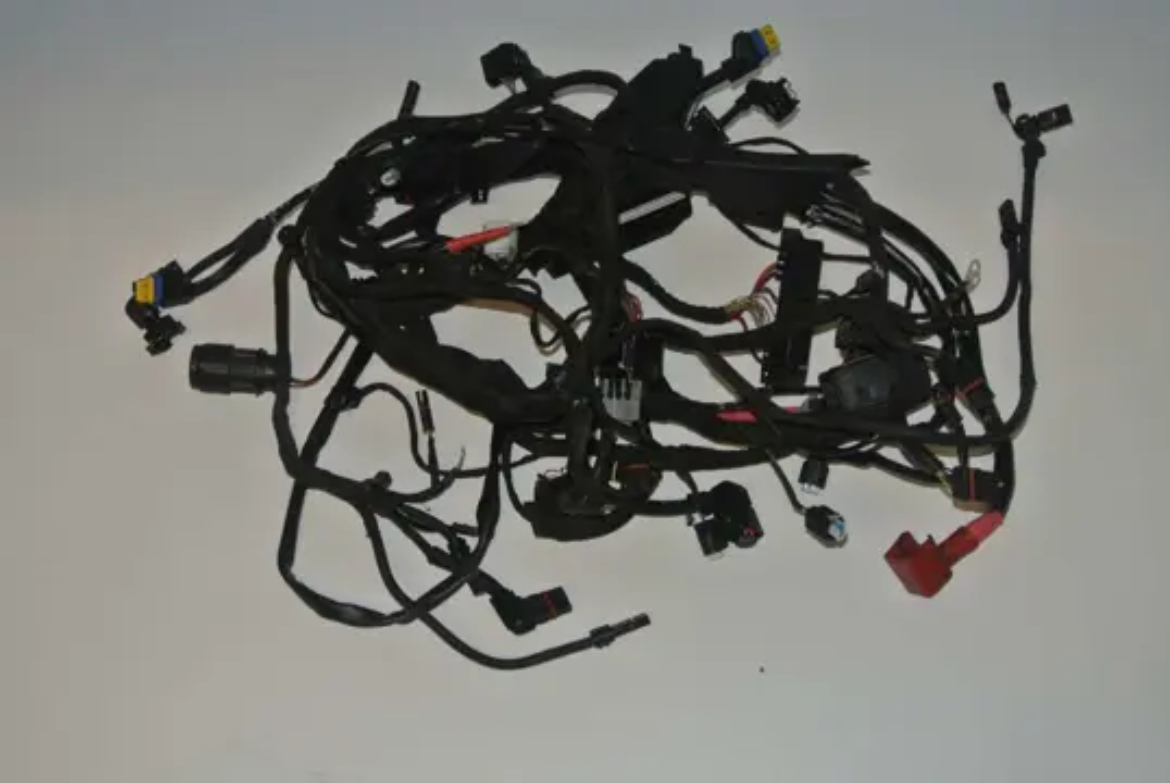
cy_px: 392
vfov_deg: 29.9
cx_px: 585
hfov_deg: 43.6
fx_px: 1464
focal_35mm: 45
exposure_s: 1/60
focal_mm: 16.9
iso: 200
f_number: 4.5
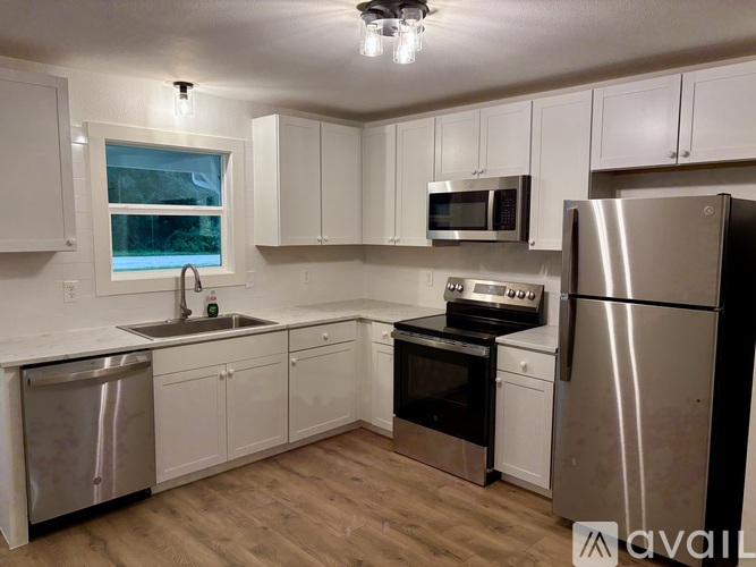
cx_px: 378
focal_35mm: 26
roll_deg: +0.3
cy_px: 284
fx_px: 568
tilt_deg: -5.6
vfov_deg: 53.0
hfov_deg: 67.3
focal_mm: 5.96
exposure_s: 1/120
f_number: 1.6
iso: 160
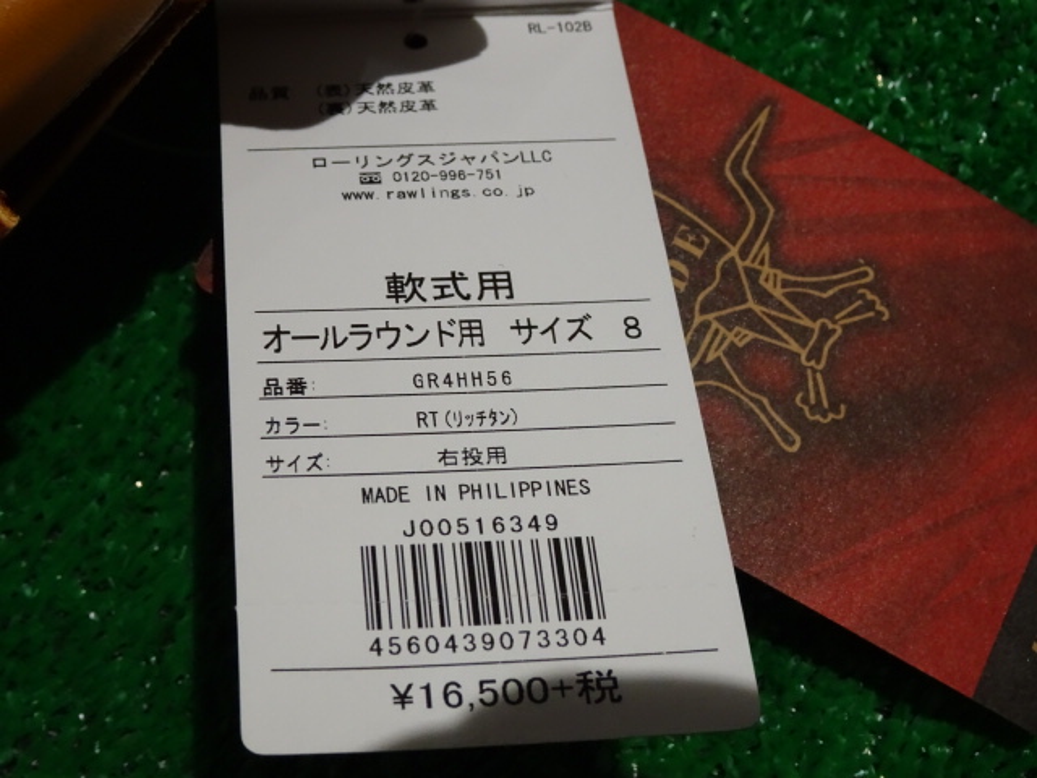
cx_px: 518
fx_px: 1857
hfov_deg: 31.2
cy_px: 389
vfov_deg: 23.7
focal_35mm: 62
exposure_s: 1/80
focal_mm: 10.59
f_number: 4.5
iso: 800
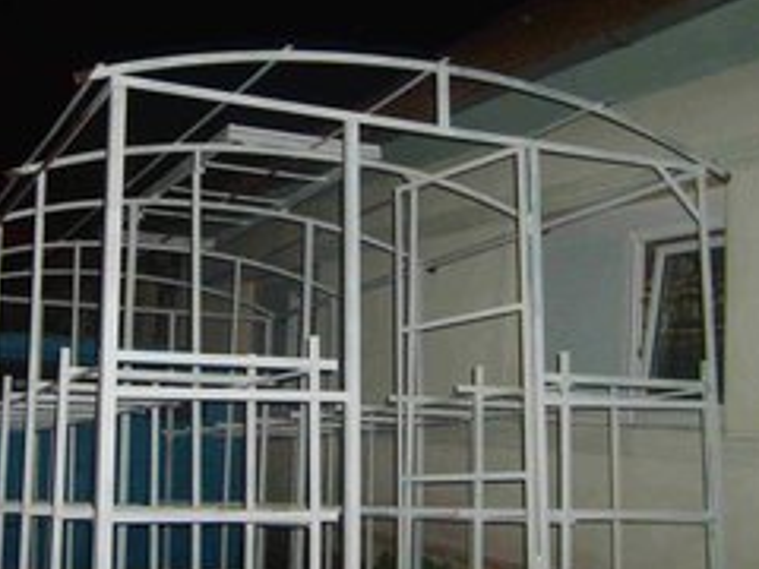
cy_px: 239
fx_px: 1118
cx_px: 294
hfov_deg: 37.3
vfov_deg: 28.5
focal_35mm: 51
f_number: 2.8
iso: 253
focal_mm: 5.8
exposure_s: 1/45
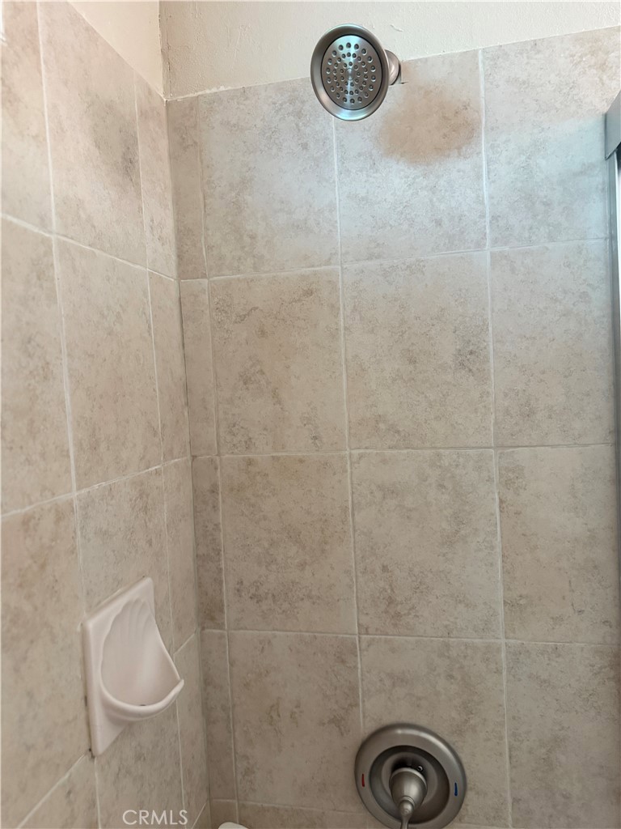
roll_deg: +3.2
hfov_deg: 56.8
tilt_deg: -2.2
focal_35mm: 24
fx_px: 574
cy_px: 414
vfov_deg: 71.6
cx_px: 310
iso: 500
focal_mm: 6.76
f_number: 1.78
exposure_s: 1/60
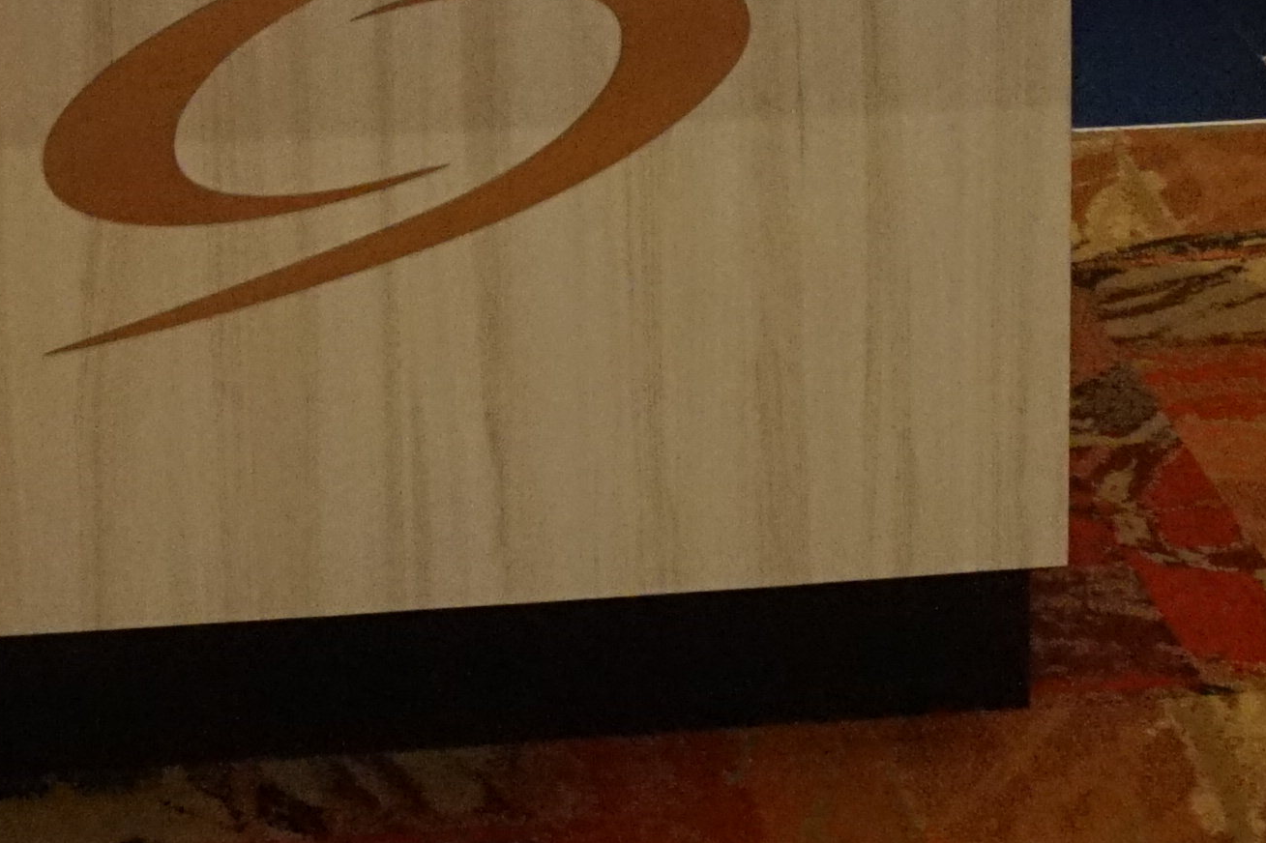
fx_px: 3516
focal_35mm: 100
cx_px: 442
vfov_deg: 12.5
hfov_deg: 20.4
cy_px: -649
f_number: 3.5
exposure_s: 1/160
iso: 3200
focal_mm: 16
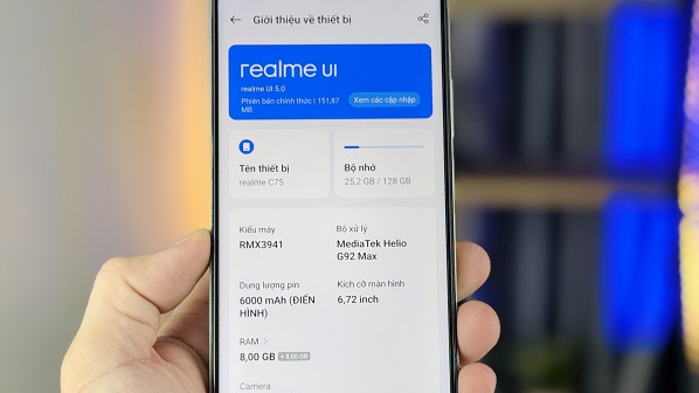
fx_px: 1297
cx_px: 353
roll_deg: +1.8
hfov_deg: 30.2
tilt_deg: -8.6
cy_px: 244
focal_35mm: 70
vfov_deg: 17.2
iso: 50
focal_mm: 6.76
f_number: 1.78
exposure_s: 1/176
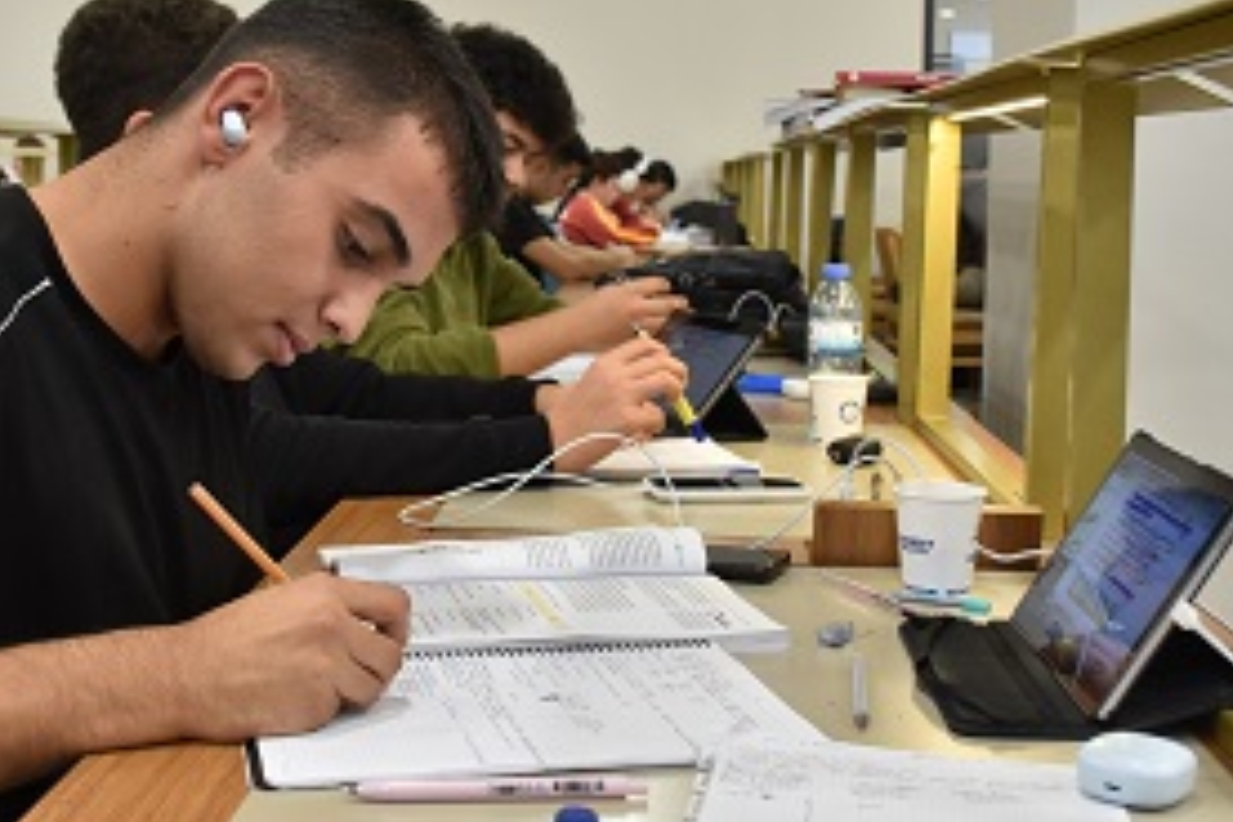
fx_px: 1678
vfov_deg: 27.4
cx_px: 608
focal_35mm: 49
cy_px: 295
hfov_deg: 40.3
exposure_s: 1/80
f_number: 4.5
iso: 800
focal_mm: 20
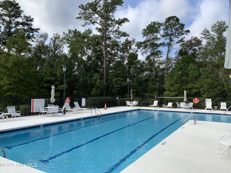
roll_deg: +0.0
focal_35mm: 26
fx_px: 174
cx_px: 116
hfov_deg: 67.3
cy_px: 86
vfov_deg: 53.1
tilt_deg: +1.7
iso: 25
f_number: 1.8
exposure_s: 1/2033
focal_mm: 4.25
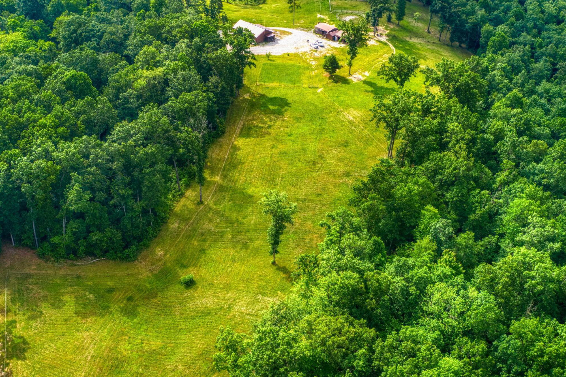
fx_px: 660
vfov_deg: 31.8
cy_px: 161
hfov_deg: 46.2
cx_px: 233
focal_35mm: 42
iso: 100
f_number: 4.5
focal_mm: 10.26
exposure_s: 1/40
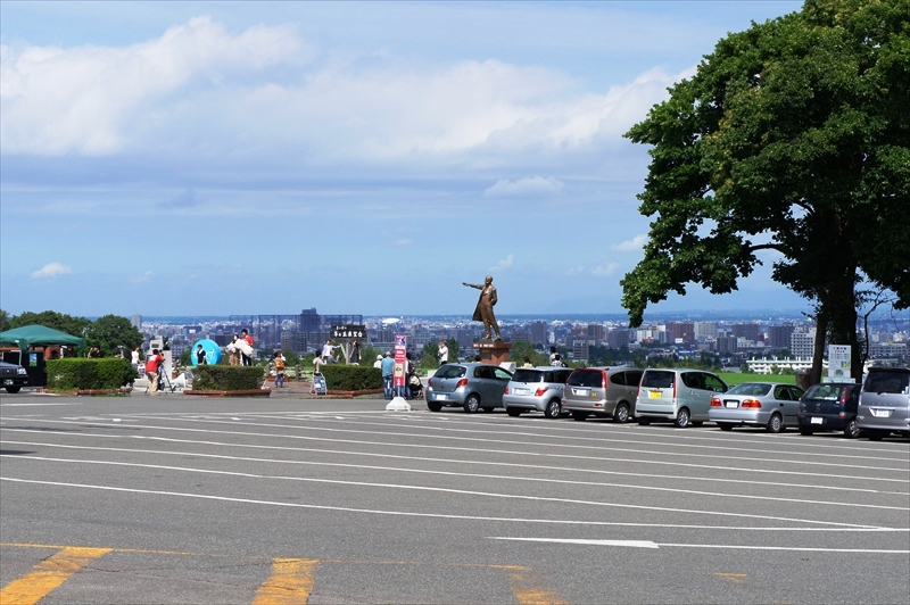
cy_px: 302
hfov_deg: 24.6
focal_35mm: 82
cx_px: 455
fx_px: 2084
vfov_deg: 16.5
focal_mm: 55
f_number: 13
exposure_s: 1/320
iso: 200
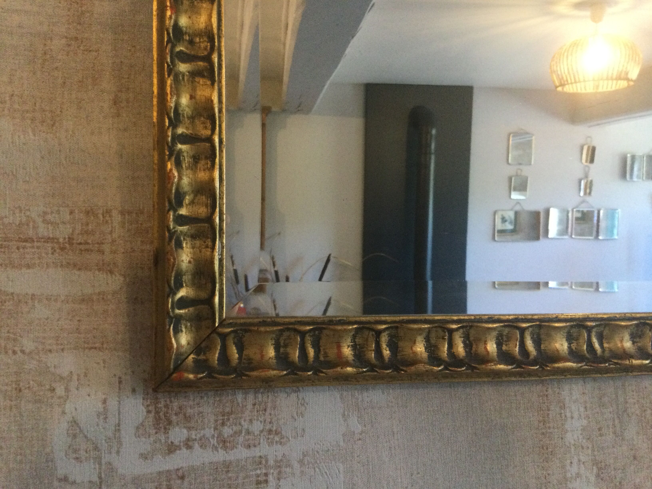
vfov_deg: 45.4
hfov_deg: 58.4
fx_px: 584
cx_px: 326
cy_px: 244
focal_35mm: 31
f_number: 2.4
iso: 250
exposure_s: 1/33
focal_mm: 3.3
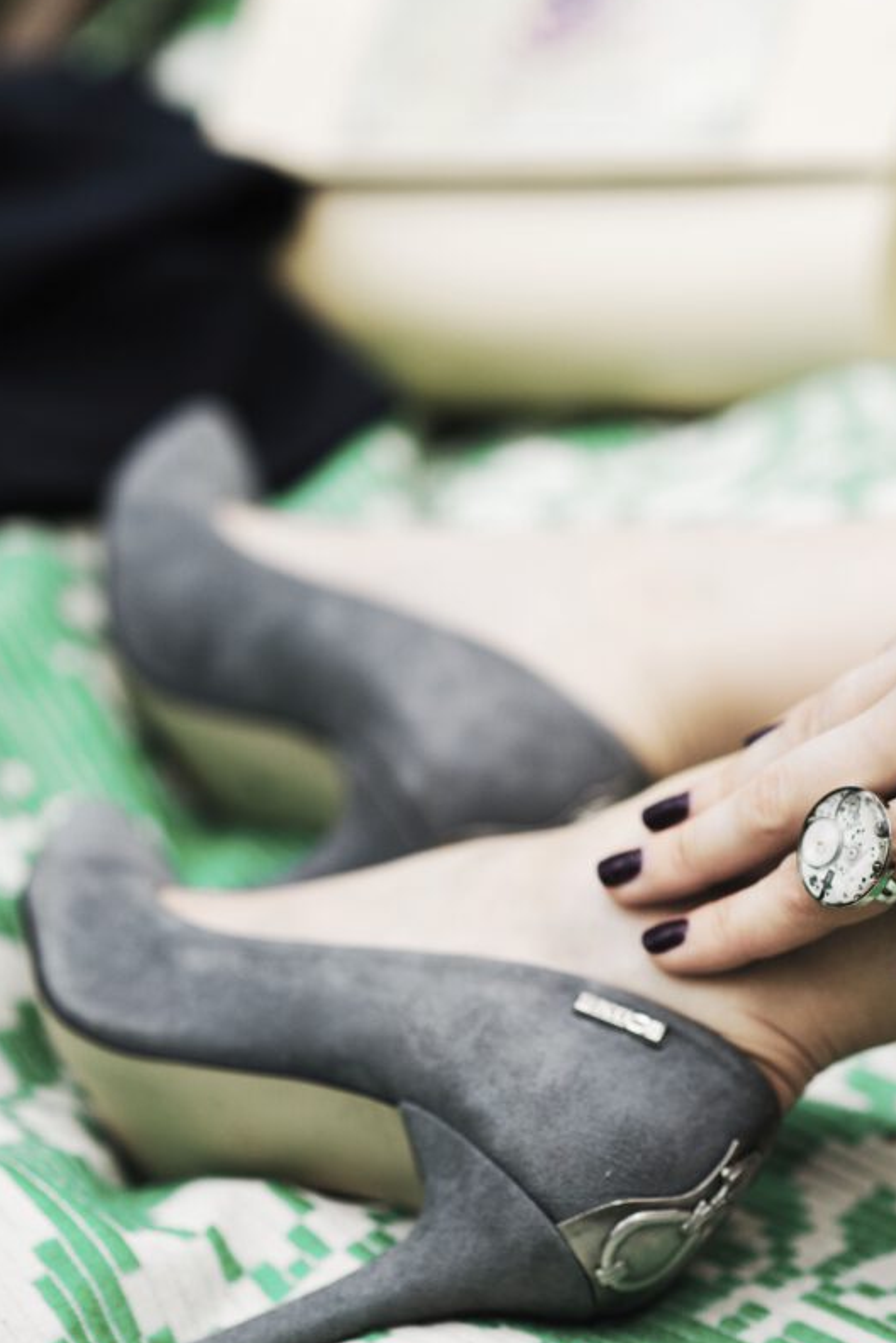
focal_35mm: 110
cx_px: 569
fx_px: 4103
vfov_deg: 18.6
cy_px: 601
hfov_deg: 12.5
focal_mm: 85
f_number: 2.5
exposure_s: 1/320
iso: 400
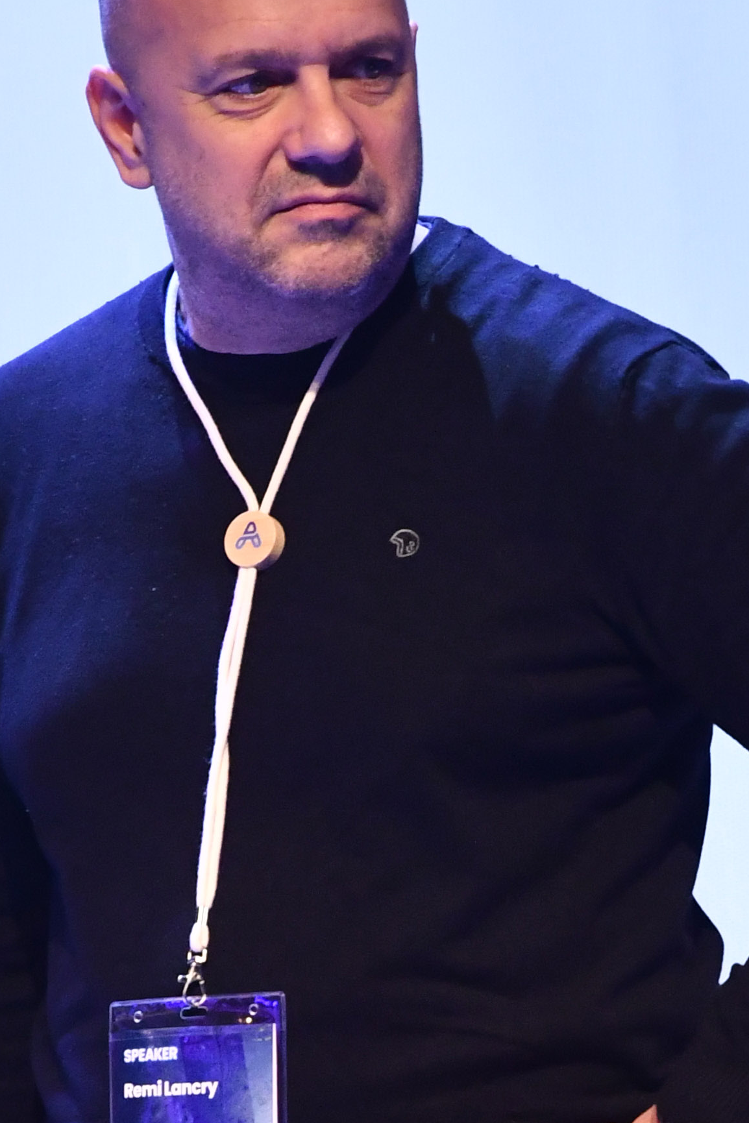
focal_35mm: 386
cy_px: 1164
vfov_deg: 5.3
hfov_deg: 3.6
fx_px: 12045
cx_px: 528
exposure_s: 1/60
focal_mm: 80
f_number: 5.6
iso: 2000
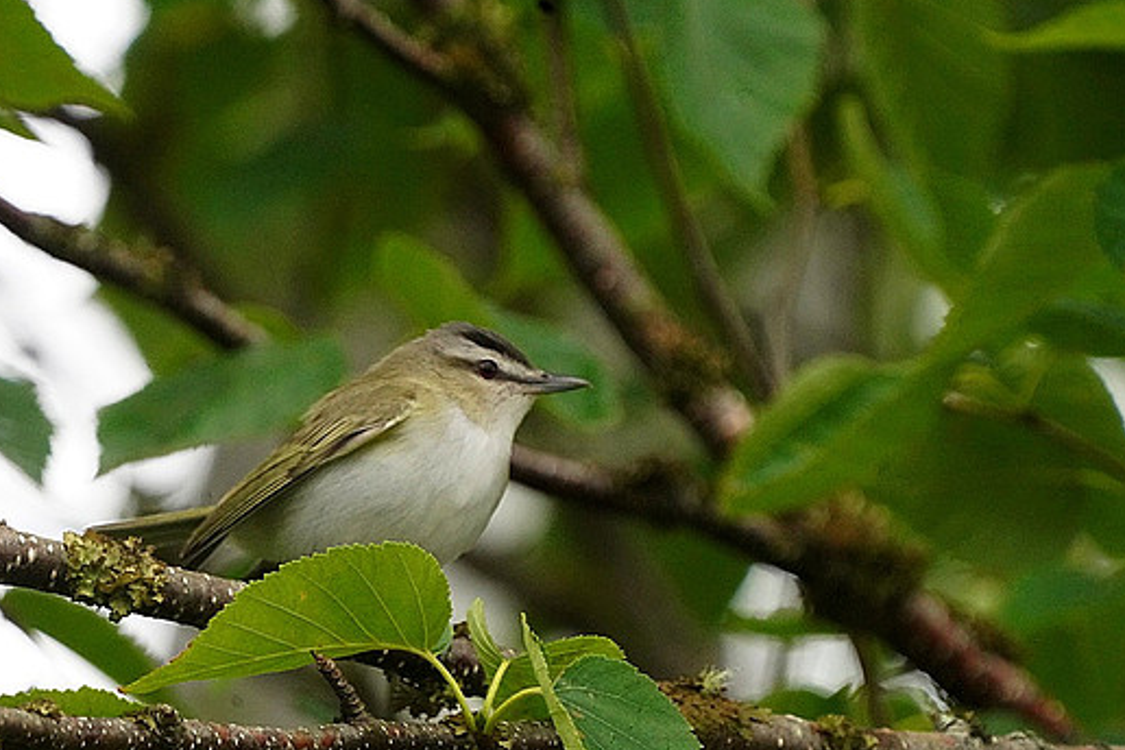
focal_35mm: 1861
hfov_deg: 1.1
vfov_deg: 0.7
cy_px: 515
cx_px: 283
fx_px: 58152
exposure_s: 1/320
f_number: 13
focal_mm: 1200
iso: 6400
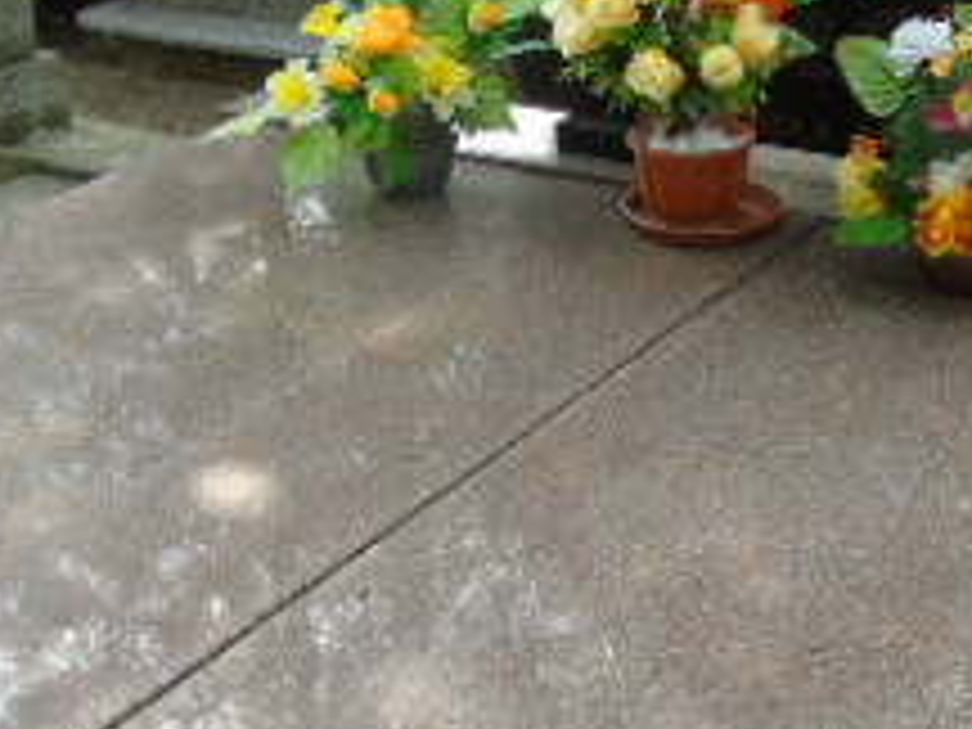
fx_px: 2078
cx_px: 450
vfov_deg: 19.8
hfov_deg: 26.3
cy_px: 544
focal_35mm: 74
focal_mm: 4.4
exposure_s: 1/200
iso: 80
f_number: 3.4
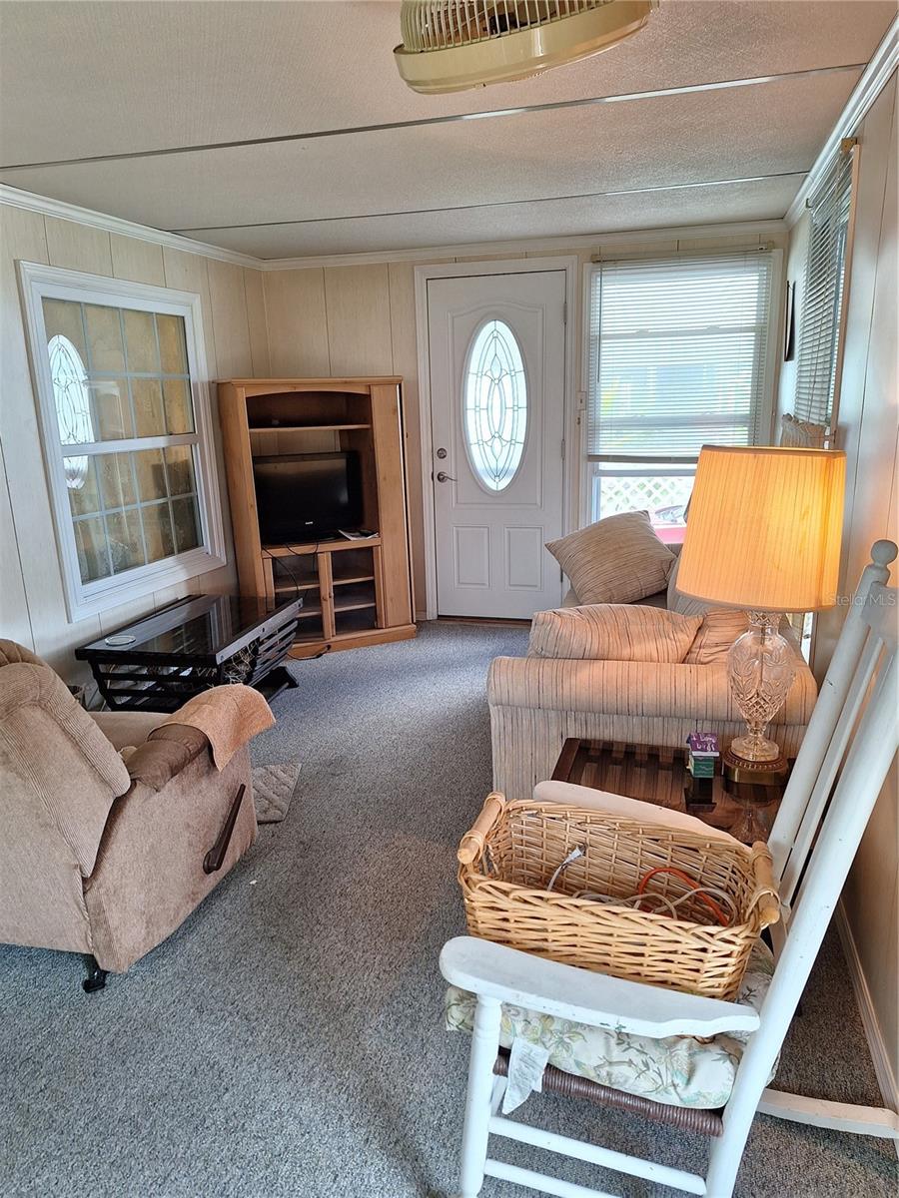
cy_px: 599
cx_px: 450
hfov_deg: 58.9
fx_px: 796
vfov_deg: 73.9
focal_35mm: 23
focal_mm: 5.54
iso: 64
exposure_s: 1/60
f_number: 1.8
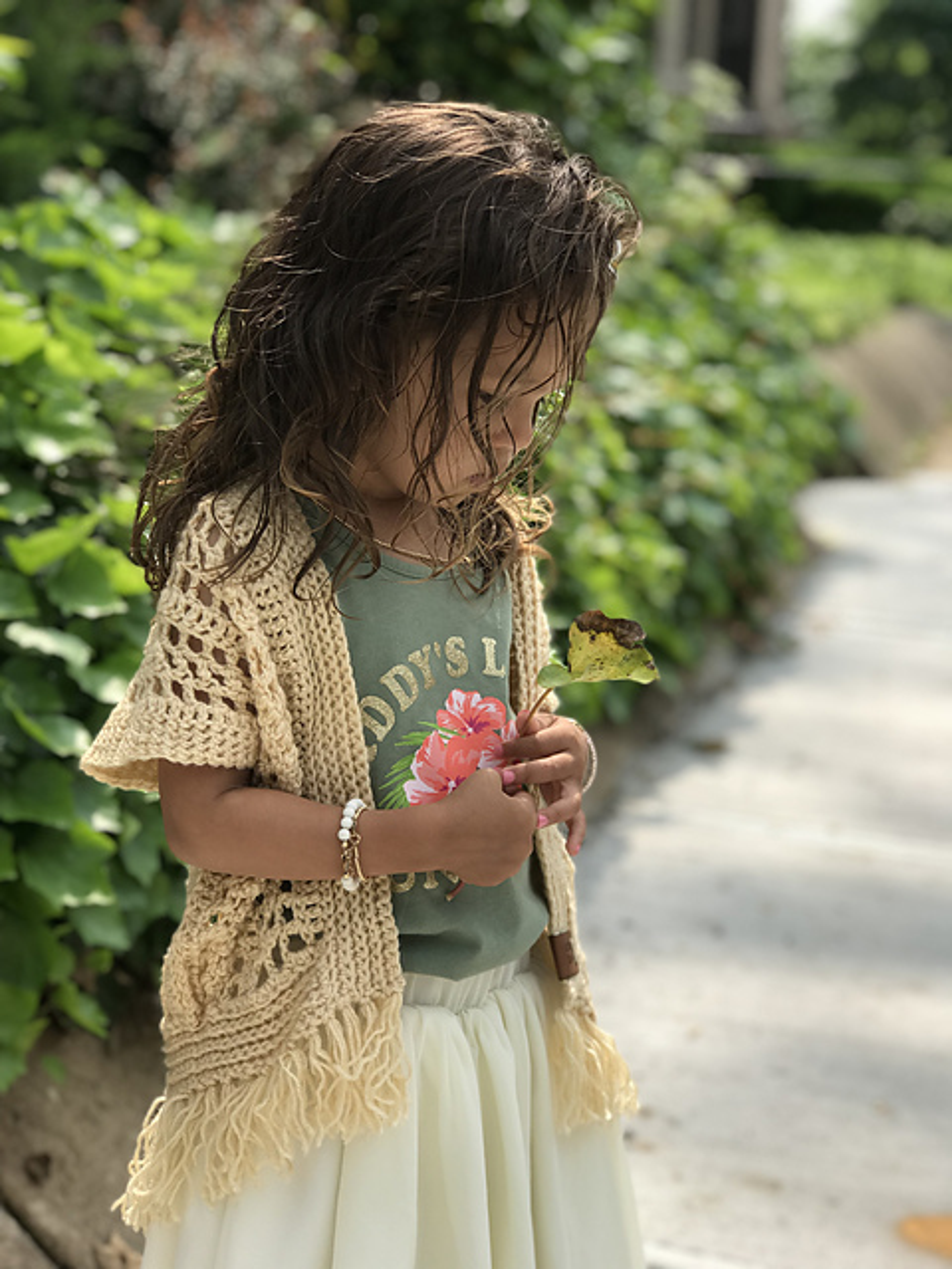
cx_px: 476
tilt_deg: -9.7
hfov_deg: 25.7
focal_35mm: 57
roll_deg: -3.0
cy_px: 634
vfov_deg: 33.8
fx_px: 2090
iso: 20
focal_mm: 6.6
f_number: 2.8
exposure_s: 1/255
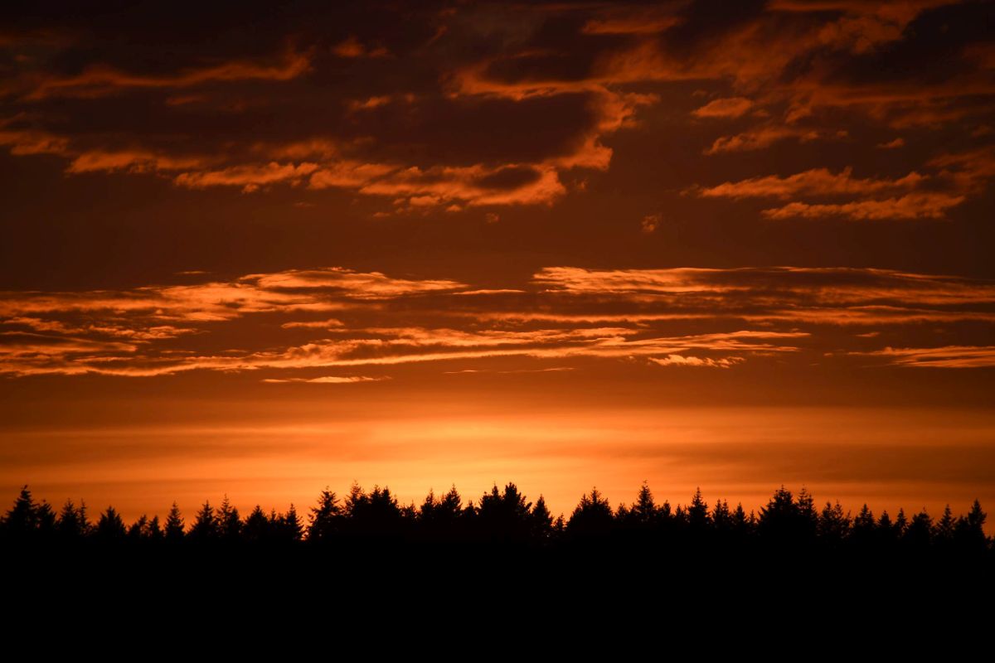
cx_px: 498
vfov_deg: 3.7
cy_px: 332
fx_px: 10364
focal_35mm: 375
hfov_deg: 5.5
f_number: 6.3
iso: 125
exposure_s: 1/800
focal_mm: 250
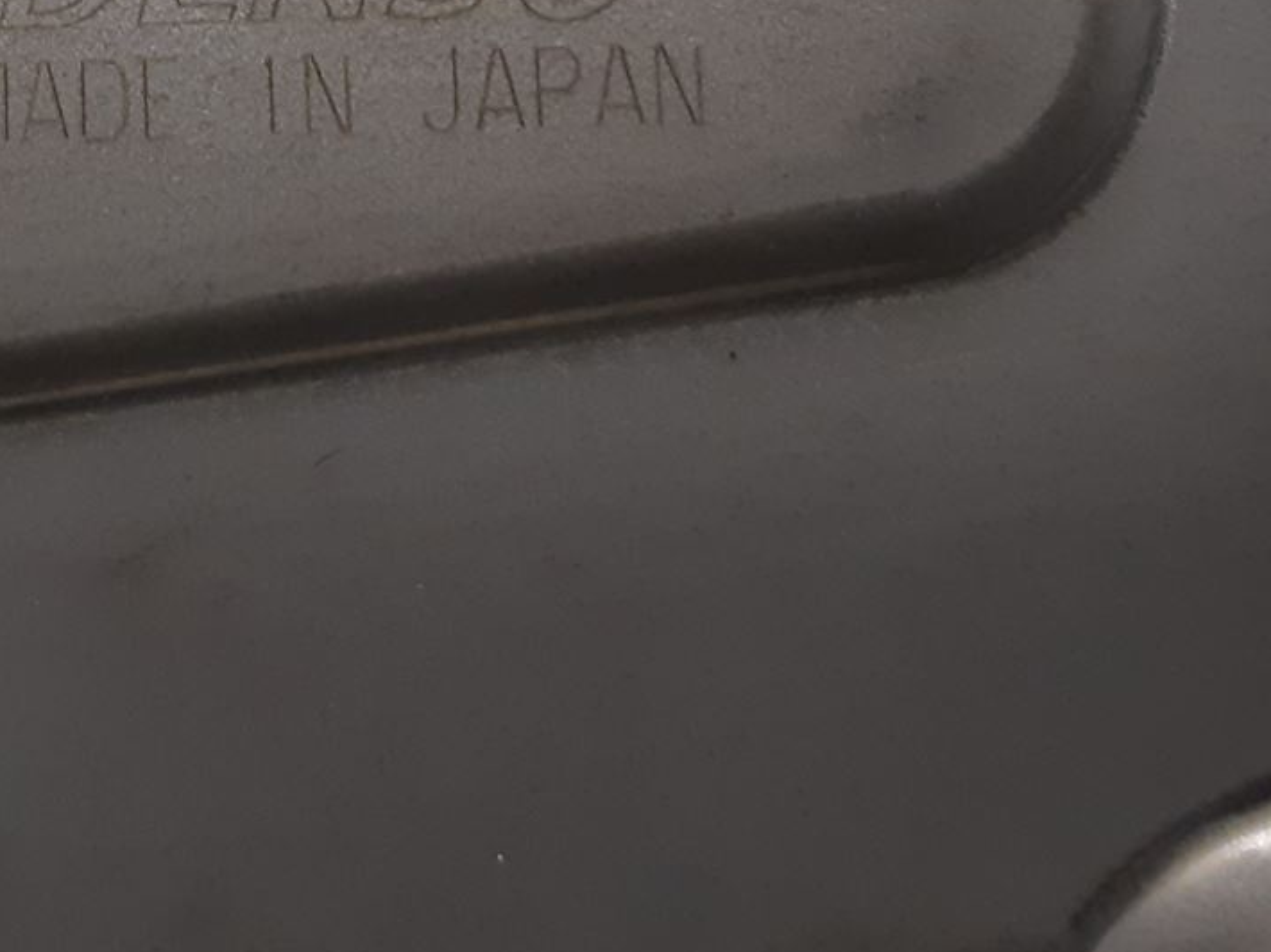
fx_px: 2753
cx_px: 82
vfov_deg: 18.4
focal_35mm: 75
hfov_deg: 25.1
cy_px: -252
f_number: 1.7
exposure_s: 1/50
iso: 160
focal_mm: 3.93
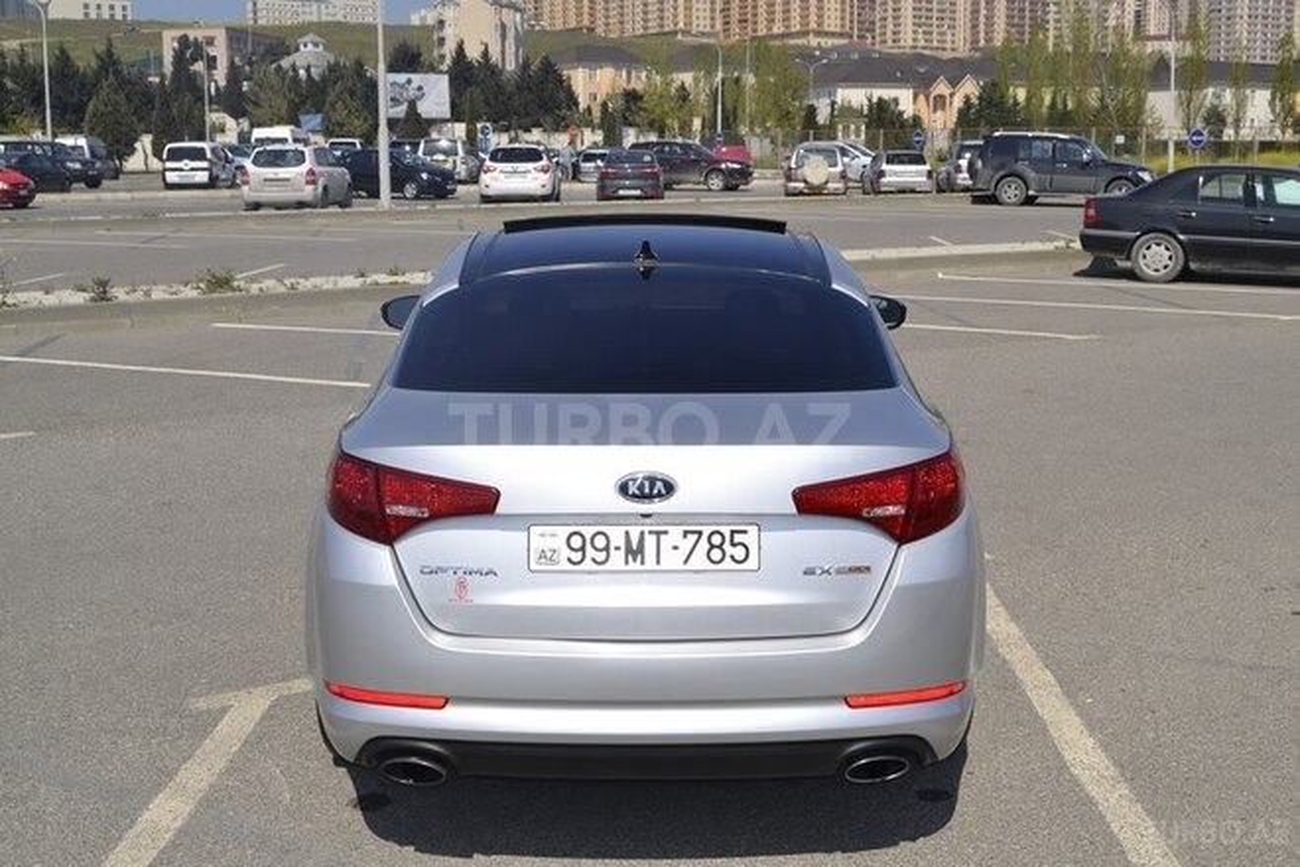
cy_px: 434
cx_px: 650
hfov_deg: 46.4
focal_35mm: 42
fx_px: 1517
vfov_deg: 31.9
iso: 100
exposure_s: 1/200
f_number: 14
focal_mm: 28
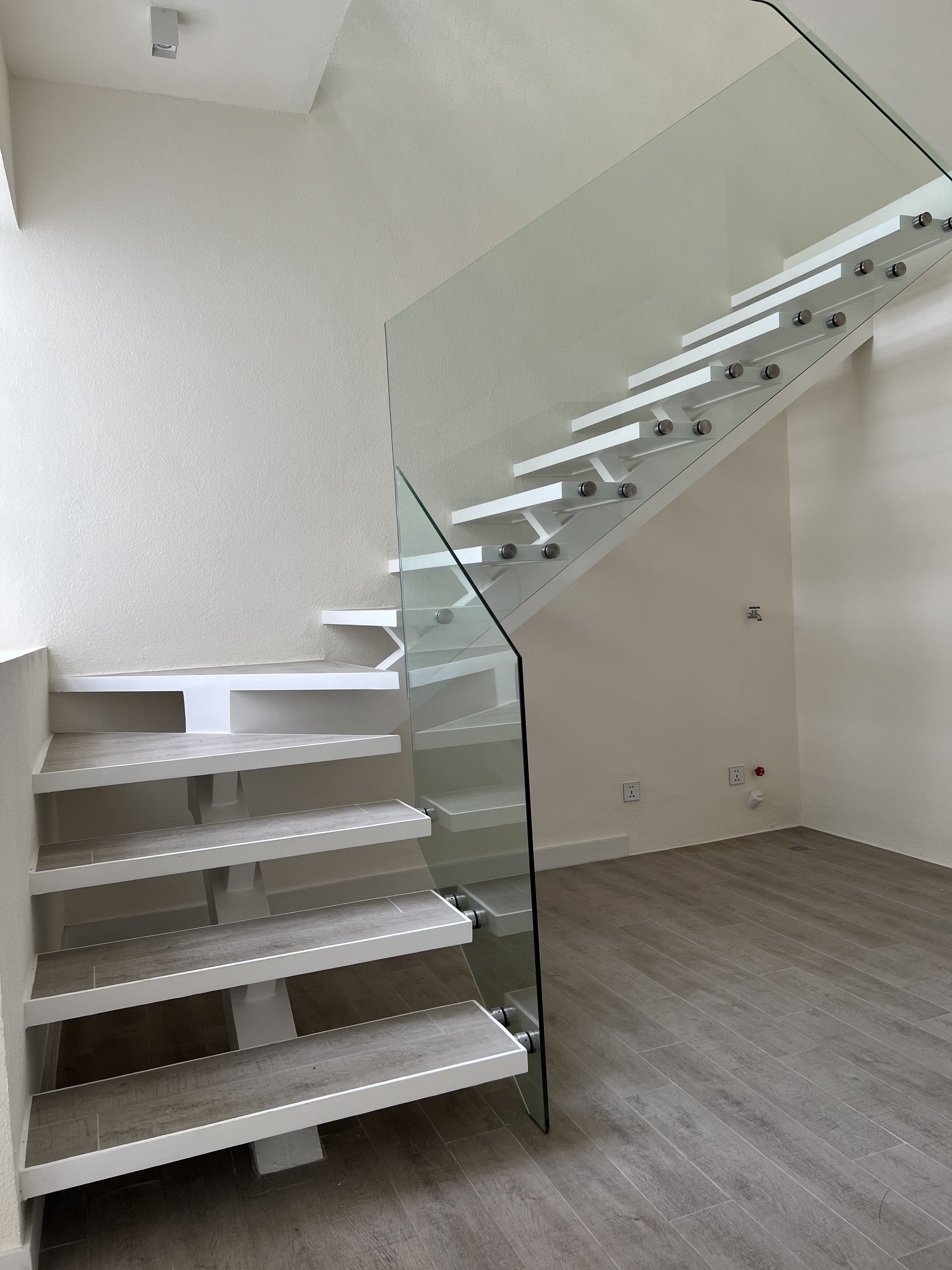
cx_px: 476
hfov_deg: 53.1
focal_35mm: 26
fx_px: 953
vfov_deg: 67.3
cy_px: 635
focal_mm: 5.7
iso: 40
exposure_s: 1/157
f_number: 1.5
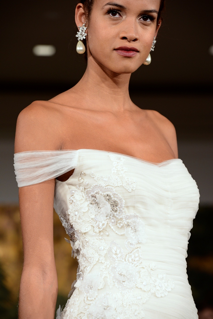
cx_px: 106
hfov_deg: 9.5
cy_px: 160
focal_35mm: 145
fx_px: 1287
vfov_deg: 14.2
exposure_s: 1/125
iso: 1600
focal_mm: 145
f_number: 5.6
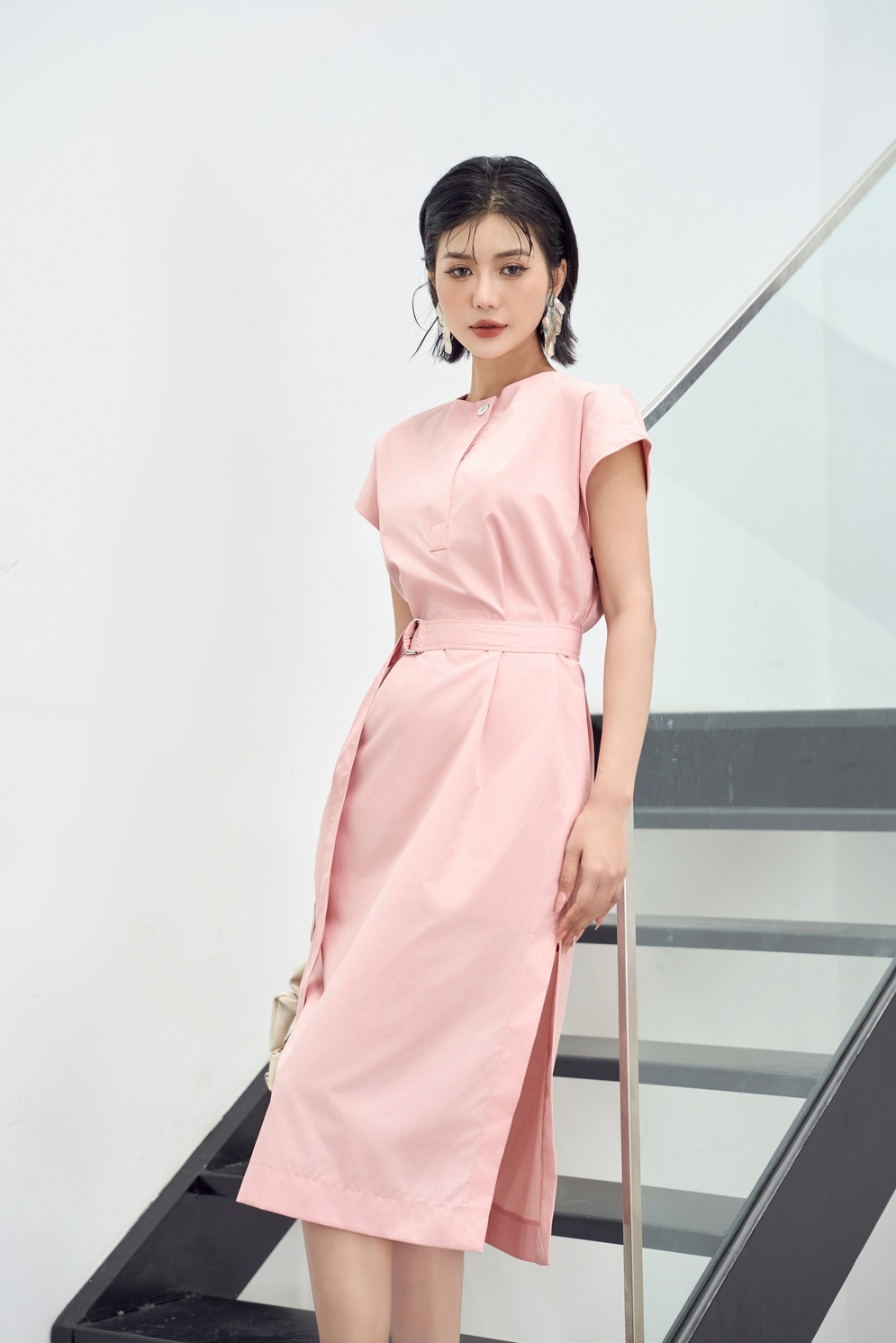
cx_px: 448
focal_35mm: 70
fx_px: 2611
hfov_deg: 19.5
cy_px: 672
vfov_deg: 28.8
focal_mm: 70
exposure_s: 1/160
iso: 320
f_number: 4
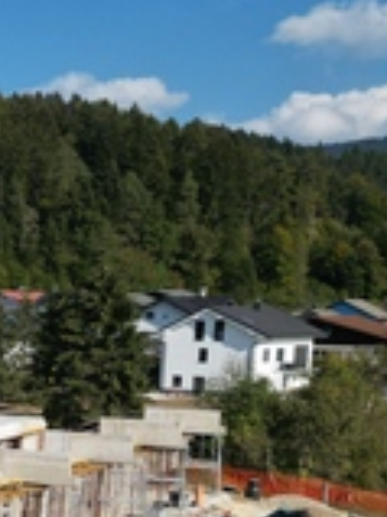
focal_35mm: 68
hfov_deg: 17.3
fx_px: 1015
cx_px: -325
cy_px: 475
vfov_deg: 27.5
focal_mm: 6.72
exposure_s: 1/4000
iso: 130
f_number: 1.7
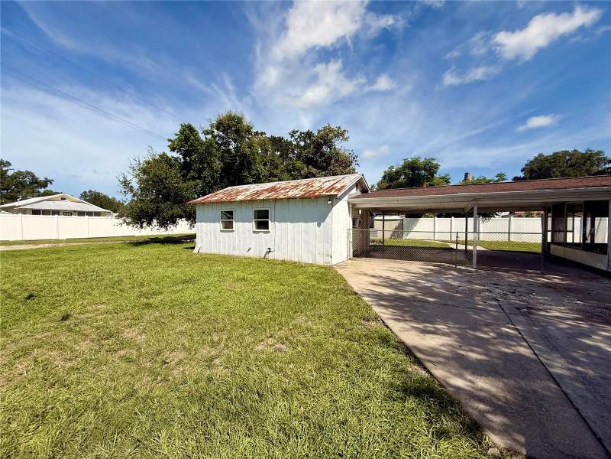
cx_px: 306
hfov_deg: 102.1
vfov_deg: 85.7
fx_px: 247
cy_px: 230
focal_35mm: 14
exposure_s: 1/2976
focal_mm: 2.22
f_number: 2.2
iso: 50
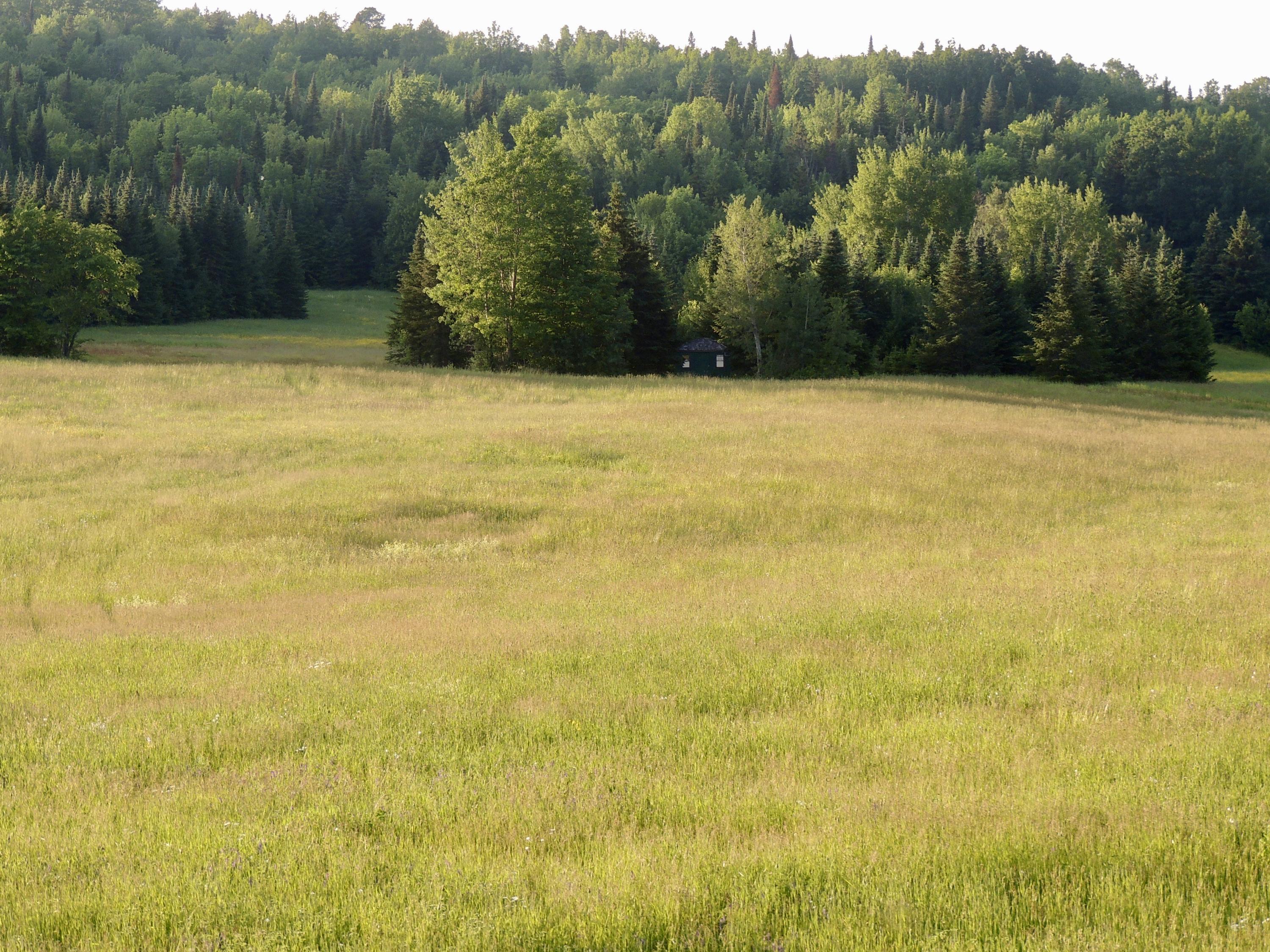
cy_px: 476
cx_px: 635
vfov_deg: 11.0
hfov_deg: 14.6
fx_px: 4953
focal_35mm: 135
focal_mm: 24
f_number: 4.3
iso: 100
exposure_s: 1/125
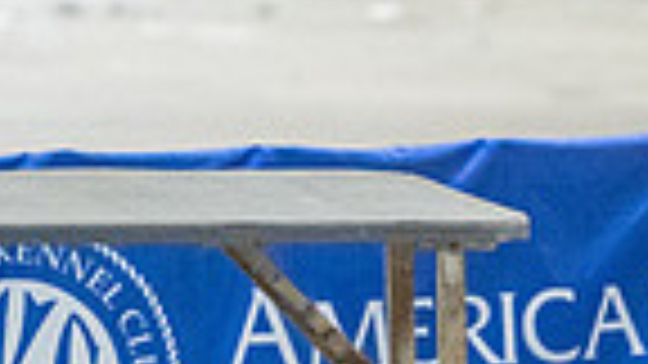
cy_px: -22
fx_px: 10017
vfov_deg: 2.1
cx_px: 1253
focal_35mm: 583
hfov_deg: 3.7
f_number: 3.2
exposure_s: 1/320
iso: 6400
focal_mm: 119
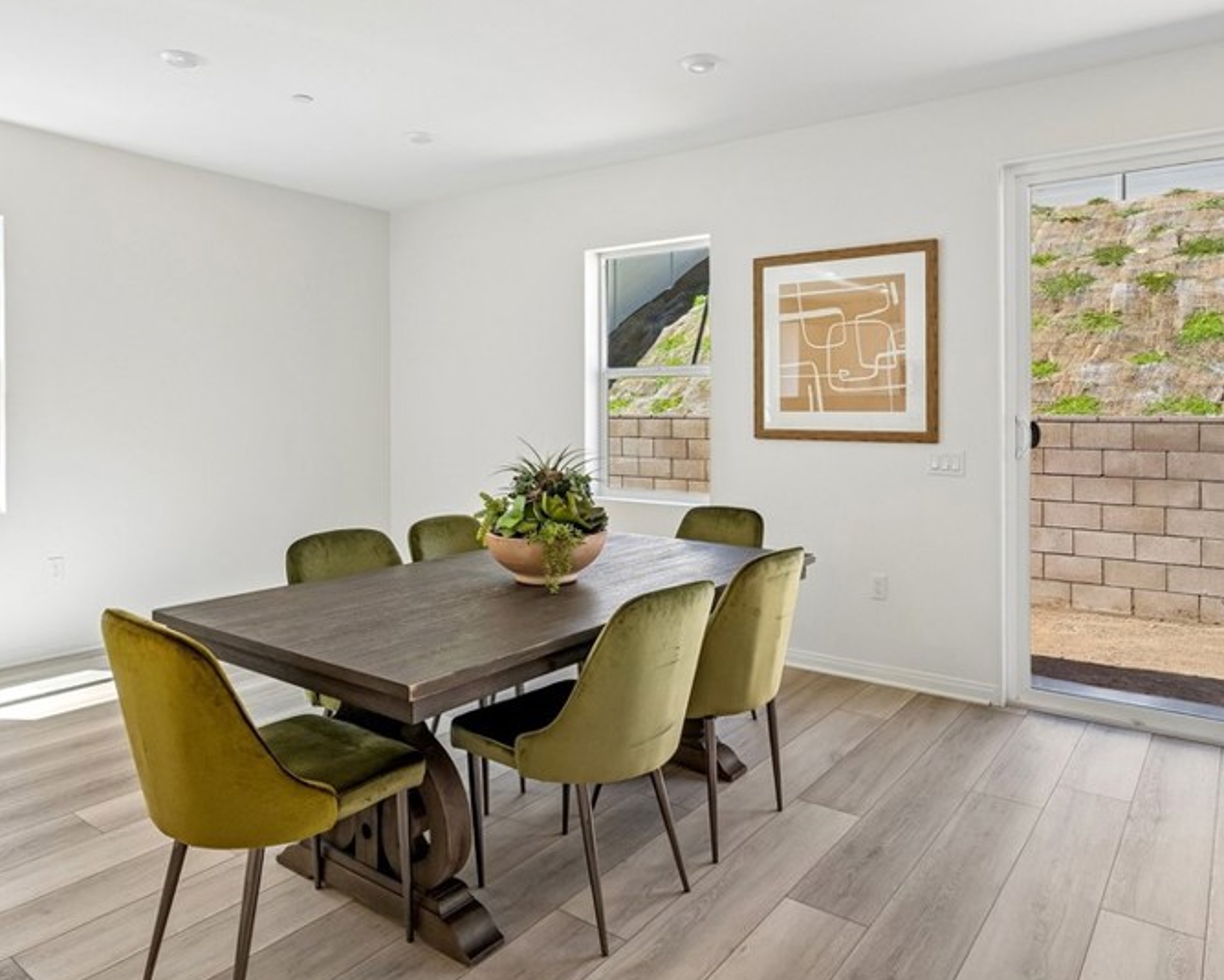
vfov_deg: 60.7
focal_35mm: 23
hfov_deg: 72.6
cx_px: 627
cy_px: 425
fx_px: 834
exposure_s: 1/40
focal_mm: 16
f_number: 8
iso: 100
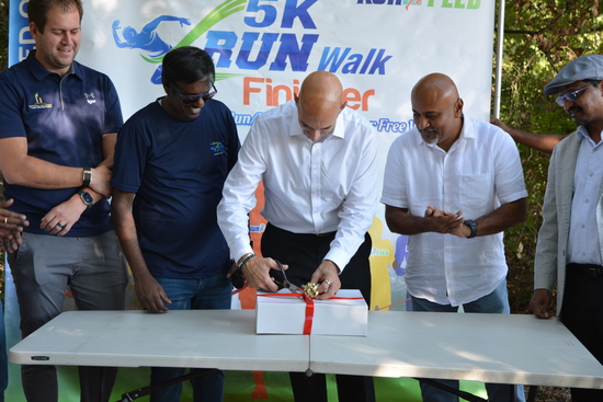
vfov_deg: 22.6
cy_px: 201
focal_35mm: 60
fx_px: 1005
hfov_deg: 33.4
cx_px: 302
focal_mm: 40
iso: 400
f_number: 5.6
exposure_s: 1/160
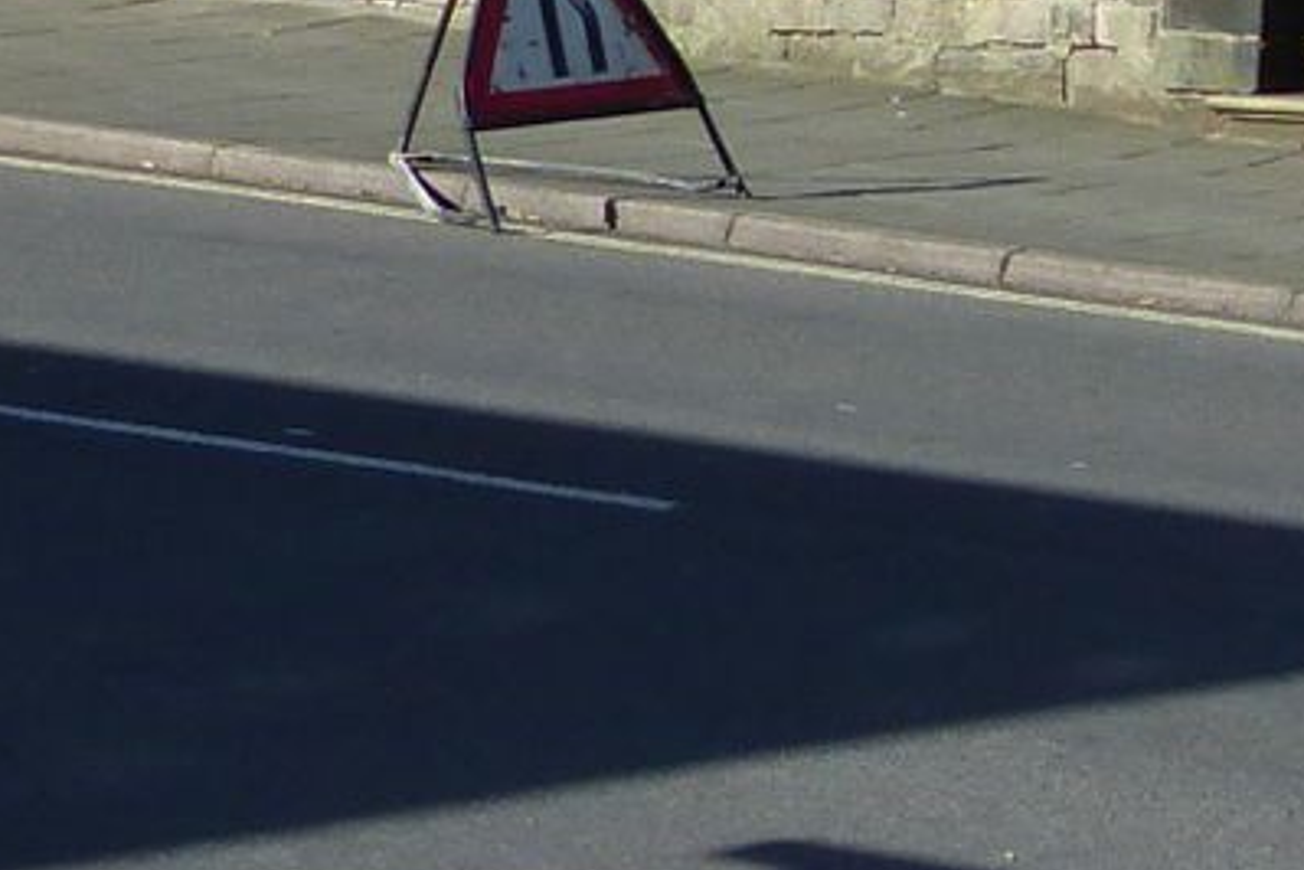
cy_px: -1354
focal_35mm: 190
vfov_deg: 6.8
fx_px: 6882
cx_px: 2320
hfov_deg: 10.2
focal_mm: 6.6
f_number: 4
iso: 100
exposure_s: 1/800
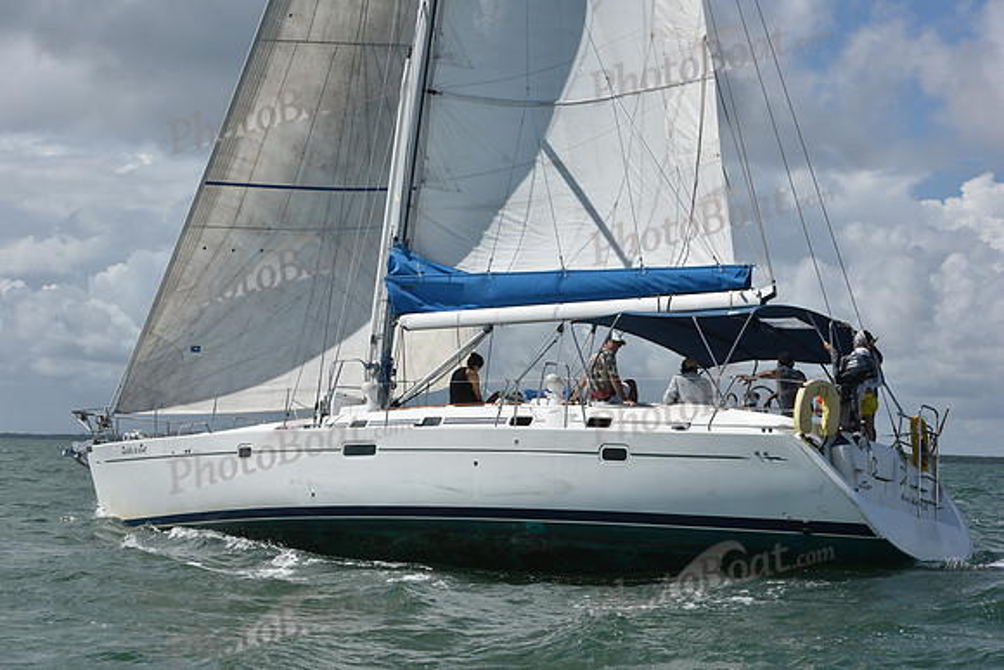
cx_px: 502
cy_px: 335
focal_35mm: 70
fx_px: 1953
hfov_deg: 28.8
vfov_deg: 19.5
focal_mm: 70
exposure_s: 1/1600
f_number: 10
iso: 250
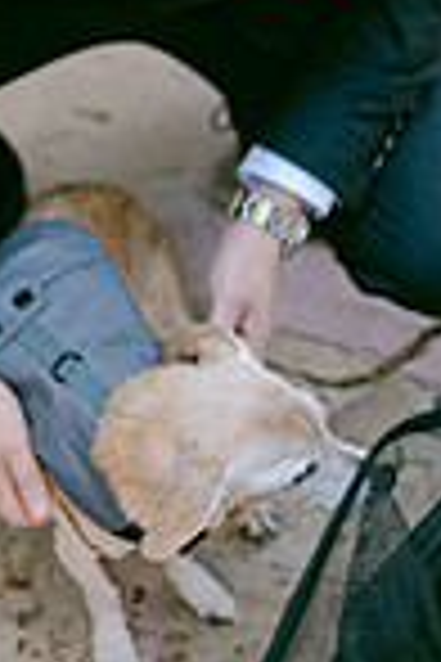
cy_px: -45
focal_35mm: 153
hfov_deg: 9.0
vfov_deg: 13.2
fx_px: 2811
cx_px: 259
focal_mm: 50
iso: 560
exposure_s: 1/125
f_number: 1.8
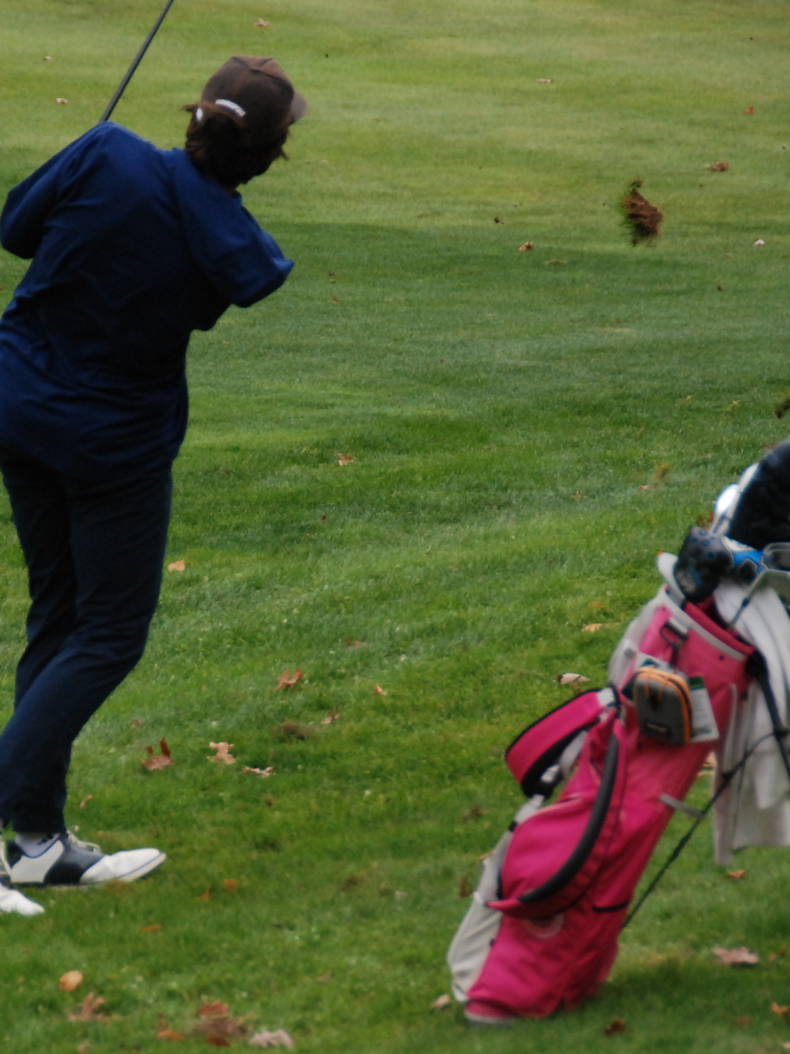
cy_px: 527
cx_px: 217
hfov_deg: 5.1
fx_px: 8877
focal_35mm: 292
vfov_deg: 6.8
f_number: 5.6
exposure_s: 1/800
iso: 800
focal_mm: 135
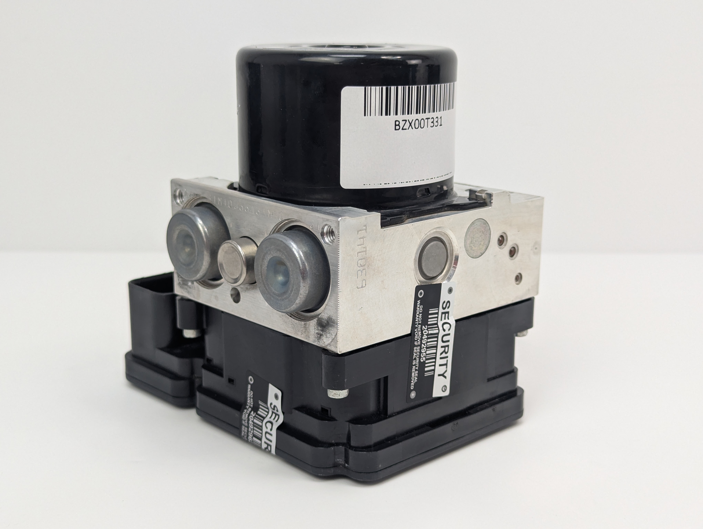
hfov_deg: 39.6
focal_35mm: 48
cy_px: 264
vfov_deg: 30.3
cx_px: 352
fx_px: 976
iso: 98
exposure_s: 1/120
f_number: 1.85
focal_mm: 6.81
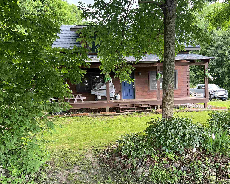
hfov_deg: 55.6
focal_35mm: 32
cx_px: 125
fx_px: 218
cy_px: 101
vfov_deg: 45.7
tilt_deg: -3.7
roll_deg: +1.6
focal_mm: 5.7
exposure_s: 1/121
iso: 125
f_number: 1.5
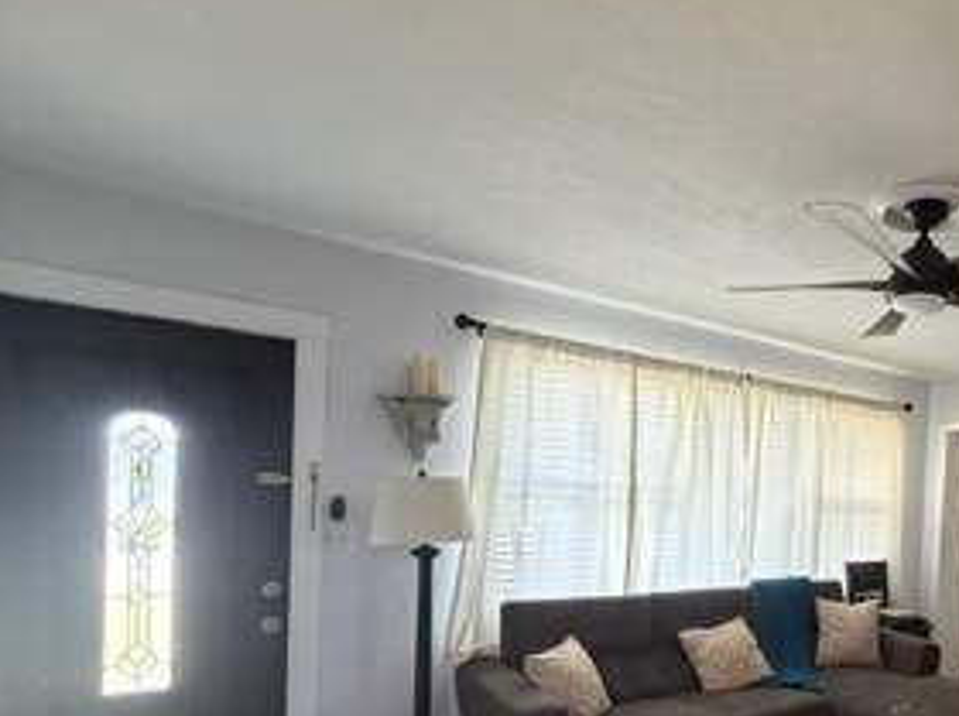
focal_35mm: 24
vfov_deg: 54.6
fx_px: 664
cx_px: 788
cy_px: 516
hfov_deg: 64.3
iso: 500
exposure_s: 1/60
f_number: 2.2
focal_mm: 2.22
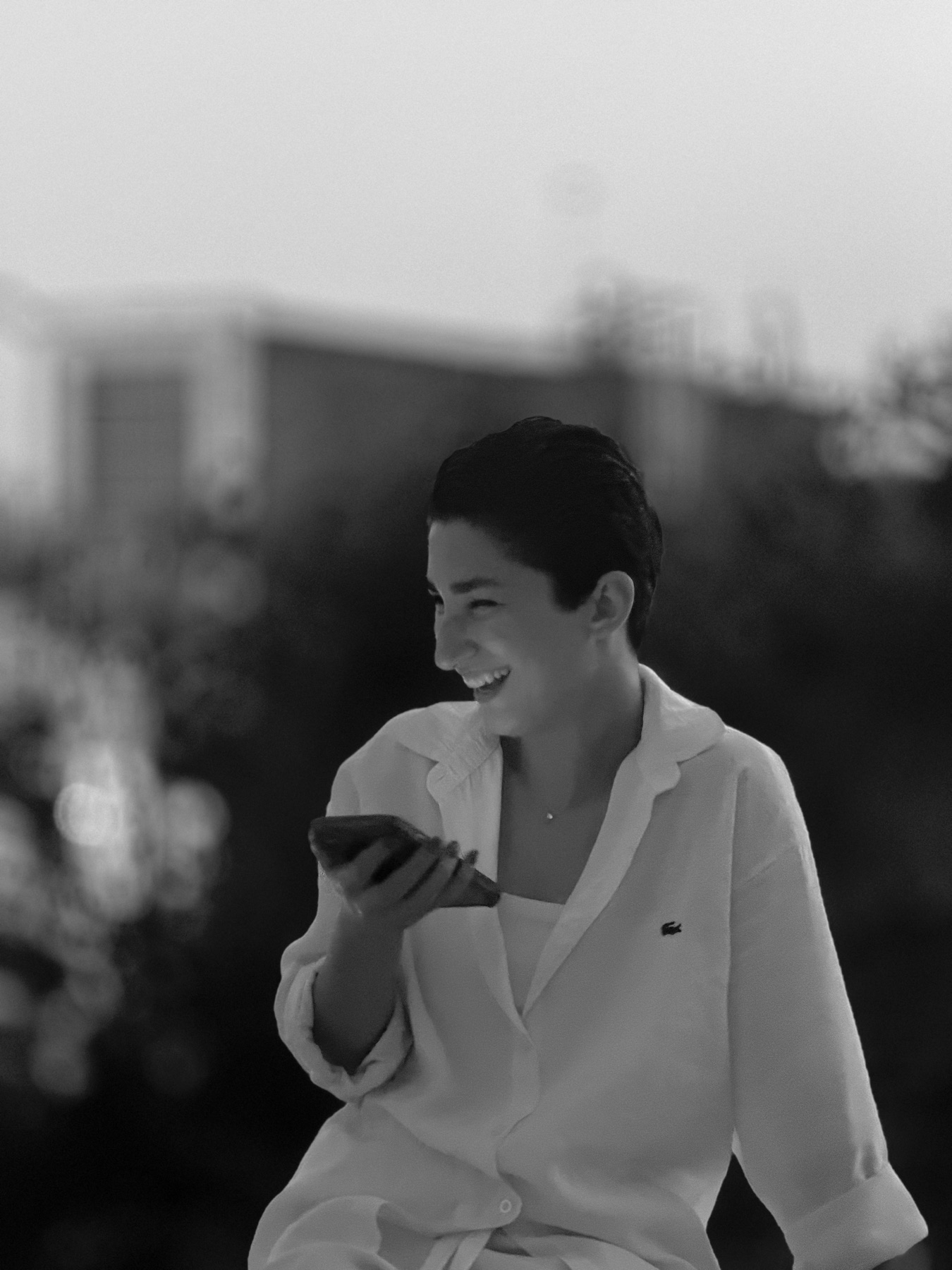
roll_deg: -0.4
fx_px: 3667
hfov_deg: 14.8
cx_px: 476
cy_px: 635
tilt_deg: +1.7
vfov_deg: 19.6
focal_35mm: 100
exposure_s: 1/25
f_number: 2.8
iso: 1600
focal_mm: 16.89
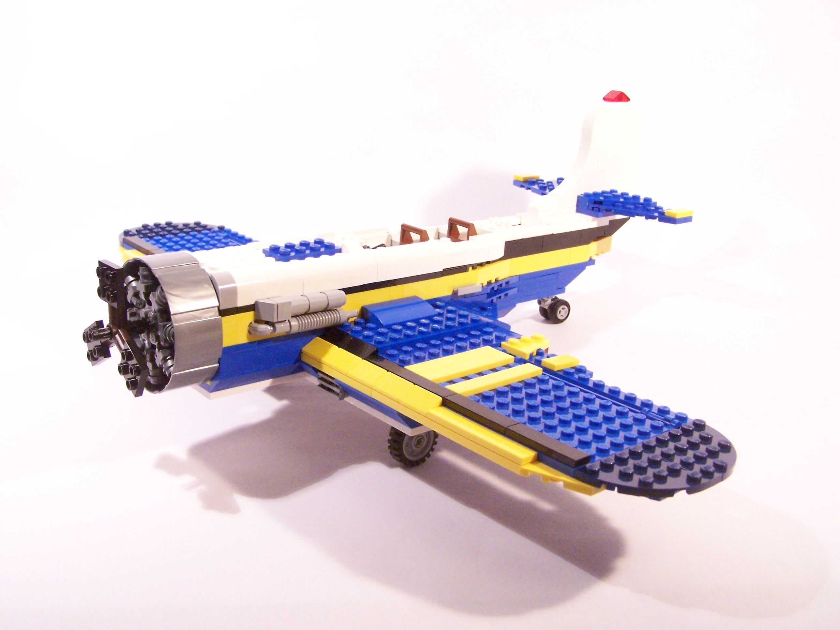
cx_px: 420
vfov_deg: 37.7
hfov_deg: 49.0
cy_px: 315
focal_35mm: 38
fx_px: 922
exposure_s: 1/20
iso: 400
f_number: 3.6
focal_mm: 6.3
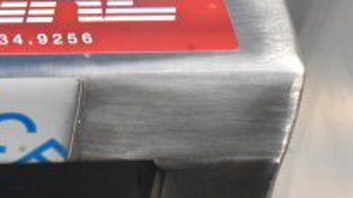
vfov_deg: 8.4
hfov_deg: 14.7
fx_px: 1300
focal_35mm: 139
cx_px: -126
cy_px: -148
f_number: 29
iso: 6400
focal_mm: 30
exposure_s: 1/3200
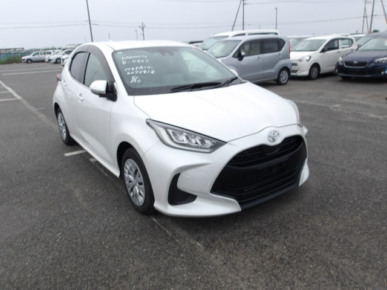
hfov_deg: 65.3
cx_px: 194
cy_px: 145
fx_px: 302
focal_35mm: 27
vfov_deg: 51.4
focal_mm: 4.9
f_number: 10.4
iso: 100
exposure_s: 1/60
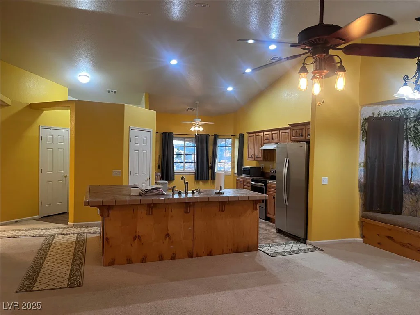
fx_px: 315
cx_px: 210
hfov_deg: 67.3
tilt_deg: -1.5
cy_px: 158
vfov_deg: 53.1
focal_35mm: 26
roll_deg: -0.9
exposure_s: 1/60
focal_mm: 5.1
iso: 160
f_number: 1.6
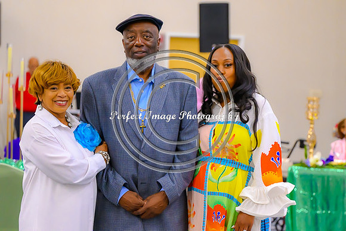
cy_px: 116
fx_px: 1009
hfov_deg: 19.5
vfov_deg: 13.0
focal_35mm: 105
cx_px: 173
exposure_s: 1/200
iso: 2200
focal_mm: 70
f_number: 2.8
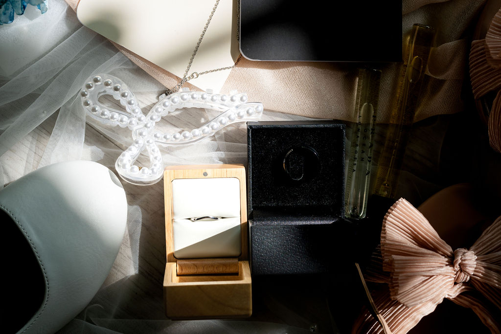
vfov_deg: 16.1
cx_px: 250
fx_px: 1183
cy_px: 167
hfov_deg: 23.9
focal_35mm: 85
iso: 100
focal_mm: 85
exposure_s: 1/160
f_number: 7.1
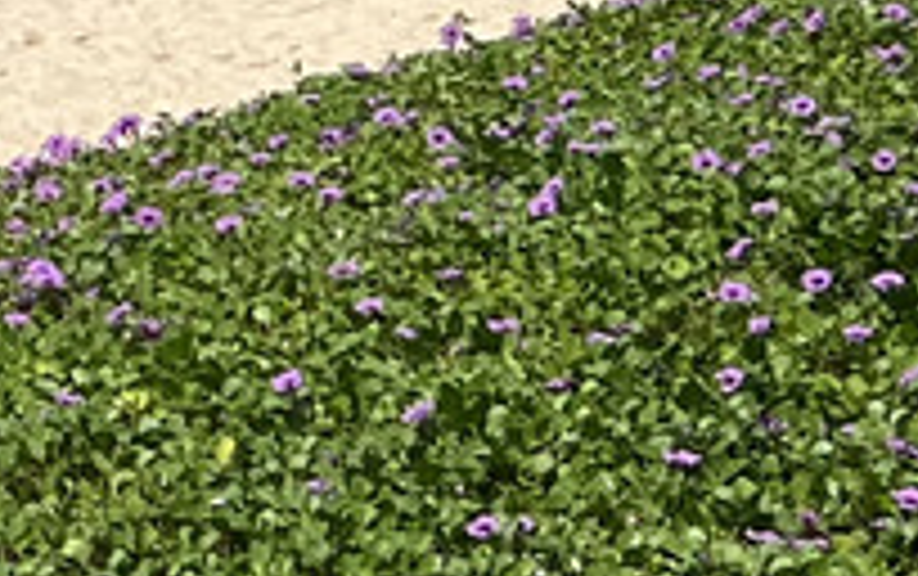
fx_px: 5410
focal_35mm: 216
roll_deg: +0.6
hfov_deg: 8.8
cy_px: -873
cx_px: -1300
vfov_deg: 5.8
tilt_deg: +0.2
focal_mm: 5.7
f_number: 1.5
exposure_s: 1/8000
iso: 50
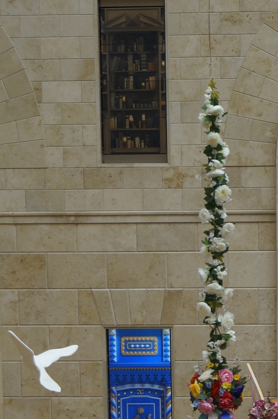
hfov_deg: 9.8
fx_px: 1615
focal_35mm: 139
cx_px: 215
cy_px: 402
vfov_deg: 14.6
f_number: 5.6
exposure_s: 1/160
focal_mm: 45
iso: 500
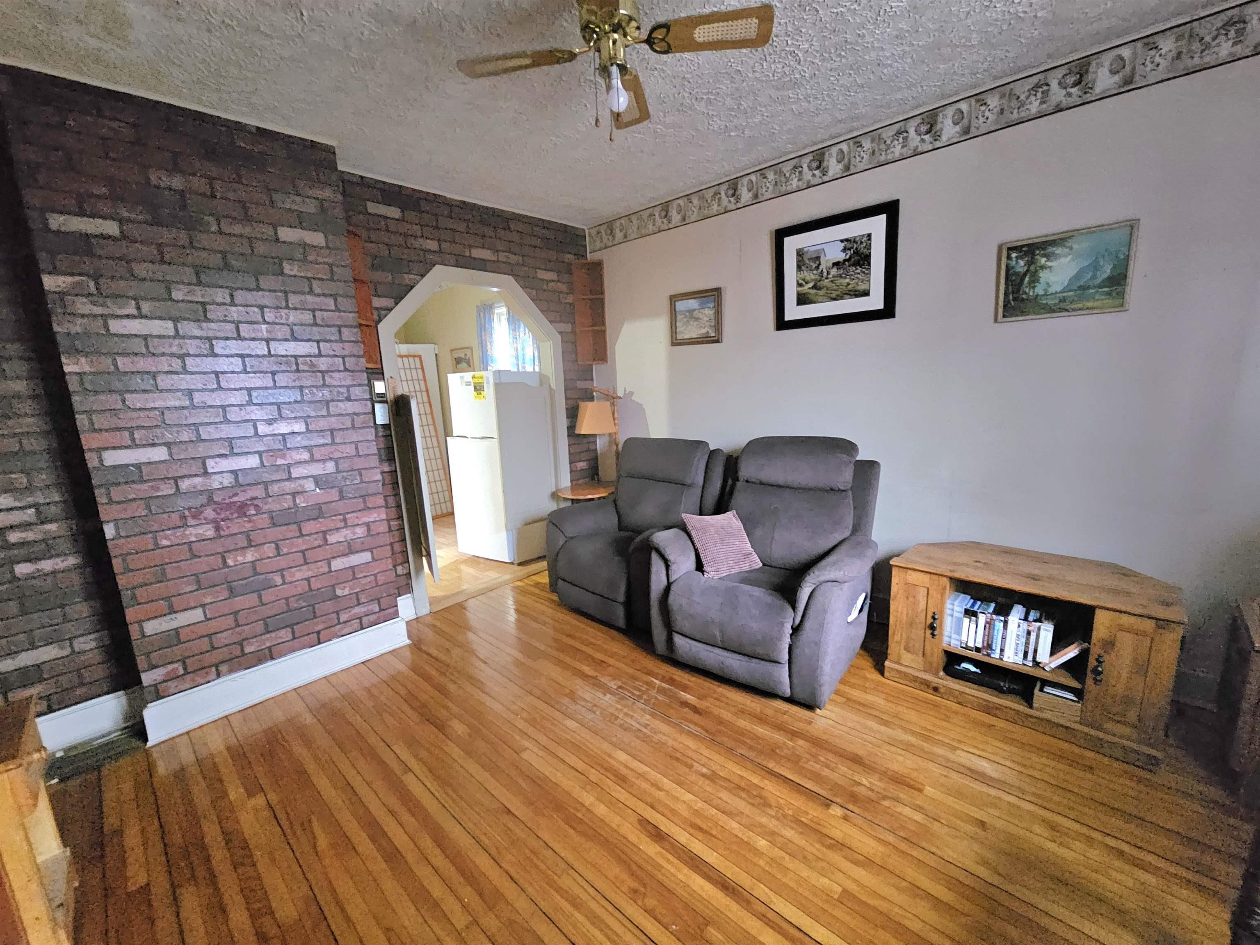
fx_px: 473
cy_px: 472
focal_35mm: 13
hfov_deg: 106.2
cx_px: 630
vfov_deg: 89.9
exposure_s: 1/24
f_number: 2.2
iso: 2000
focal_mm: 2.2
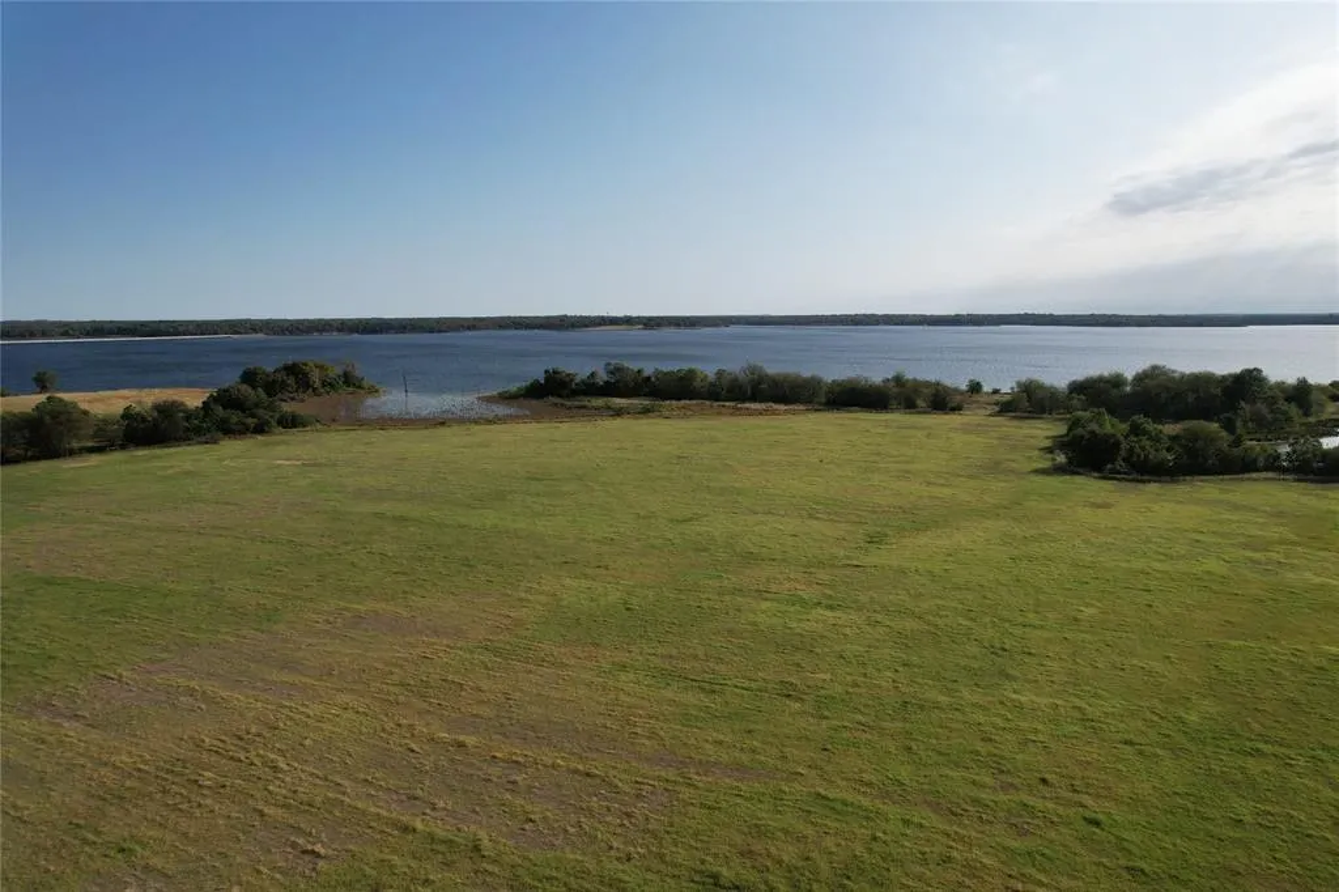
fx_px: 818
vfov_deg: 57.2
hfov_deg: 78.6
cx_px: 670
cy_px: 446
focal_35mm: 22
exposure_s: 1/4000
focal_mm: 8.38
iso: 200
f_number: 2.8
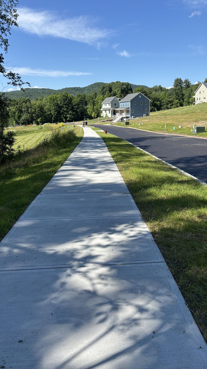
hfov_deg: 40.0
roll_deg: +0.3
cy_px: 185
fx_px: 283
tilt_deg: -14.4
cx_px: 125
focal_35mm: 29
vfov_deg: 66.1
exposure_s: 1/2193
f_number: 1.6
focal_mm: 5.96
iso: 50
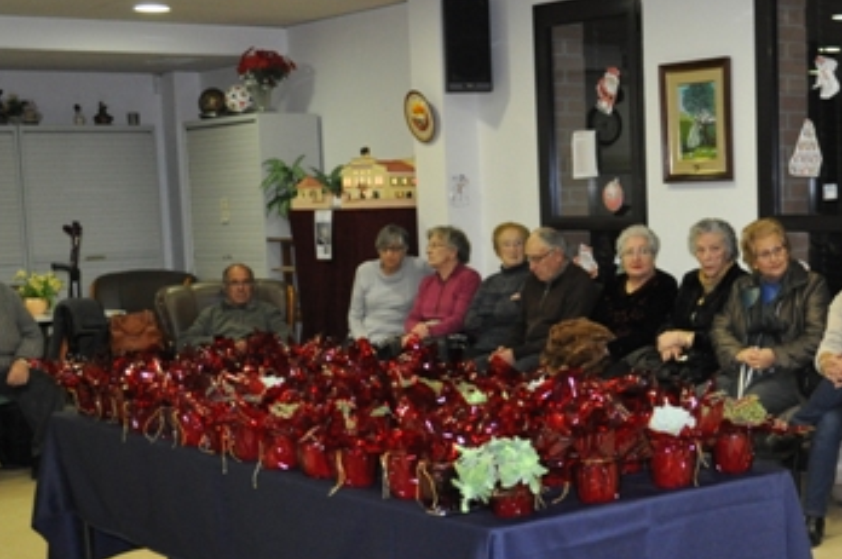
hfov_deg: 31.2
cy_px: 420
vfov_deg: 21.7
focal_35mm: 62
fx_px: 1448
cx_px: 728
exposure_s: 1/60
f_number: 3.5
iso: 800
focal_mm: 18
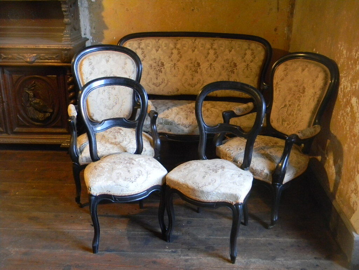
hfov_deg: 51.4
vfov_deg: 39.7
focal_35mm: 36
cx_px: 180
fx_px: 373
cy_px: 135
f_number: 3.7
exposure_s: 1/5.7
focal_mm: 6.4
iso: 400
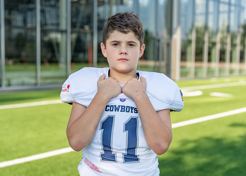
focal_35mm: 53
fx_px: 372
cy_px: 88
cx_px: 126
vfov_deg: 26.5
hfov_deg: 36.6
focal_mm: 50
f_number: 2.8
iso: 100
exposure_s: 1/640
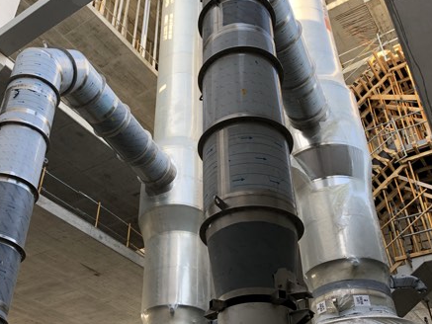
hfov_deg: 45.5
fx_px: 512
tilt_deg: +35.8
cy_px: 168
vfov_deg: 35.1
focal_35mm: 41
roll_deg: -1.8
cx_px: 175
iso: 25
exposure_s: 1/120
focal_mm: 4
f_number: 1.8
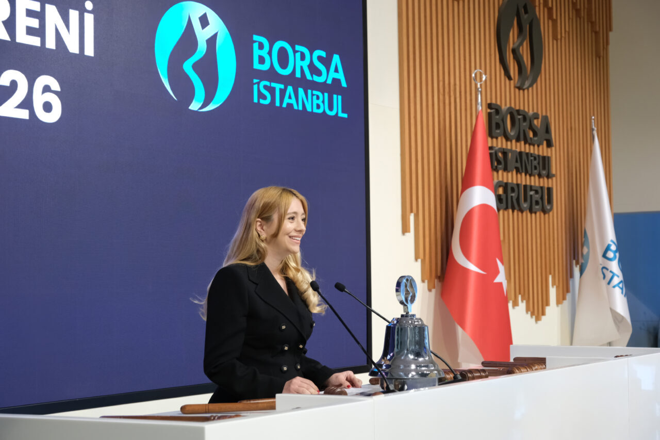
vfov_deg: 20.6
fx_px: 1210
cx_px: 330
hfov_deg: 30.5
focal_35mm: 66
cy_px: 220
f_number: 4.5
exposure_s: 1/125
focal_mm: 43.8
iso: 1600
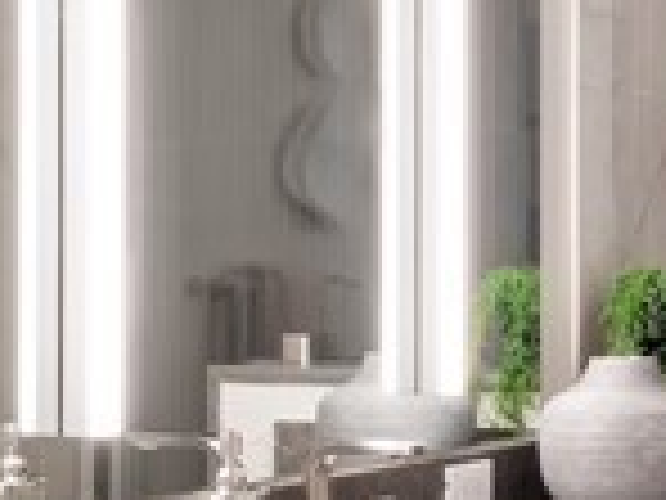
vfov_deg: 15.2
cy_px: 270
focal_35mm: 97
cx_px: 662
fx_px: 1866
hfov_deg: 19.7
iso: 200
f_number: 7.1
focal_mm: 7
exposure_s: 1/10
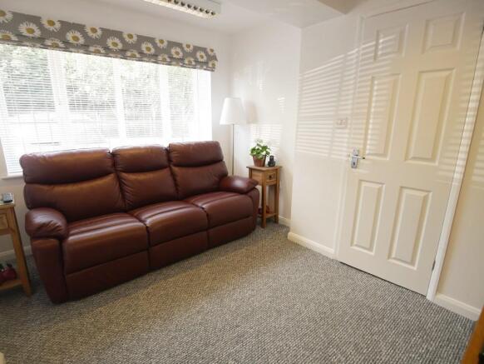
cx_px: 242
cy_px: 182
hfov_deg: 87.7
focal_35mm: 18
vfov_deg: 71.6
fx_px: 252
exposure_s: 1/160
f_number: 4.5
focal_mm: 9
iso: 1600
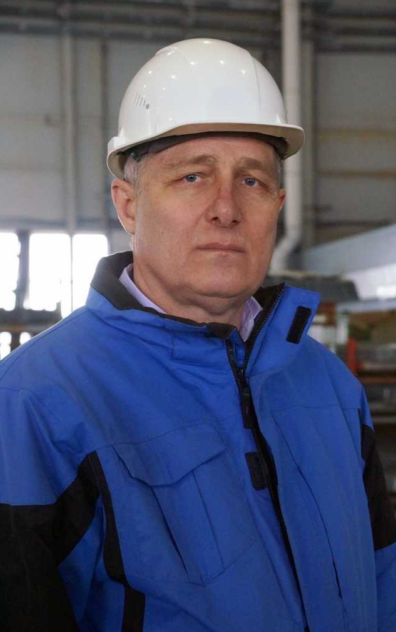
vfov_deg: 29.6
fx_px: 1200
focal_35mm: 70
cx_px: 211
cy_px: 316
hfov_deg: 18.7
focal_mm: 45
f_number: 4.5
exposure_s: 1/160
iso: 2500
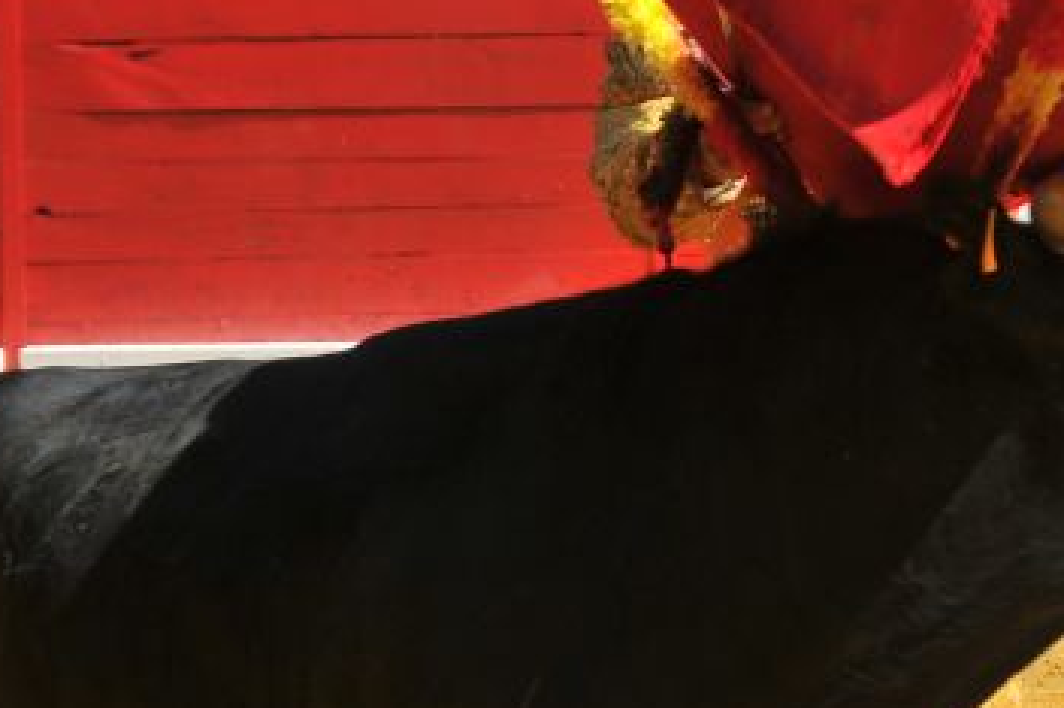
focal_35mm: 327
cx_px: 874
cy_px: 666
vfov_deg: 4.2
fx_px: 9669
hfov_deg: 6.3
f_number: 8
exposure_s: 1/350
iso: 200
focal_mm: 75
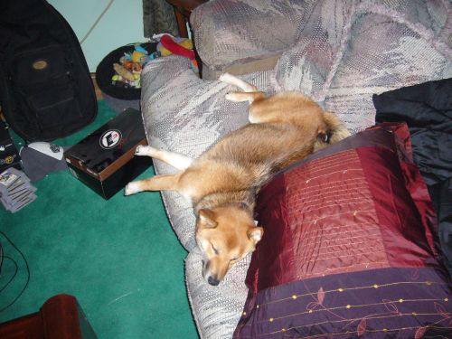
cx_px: 226
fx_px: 457
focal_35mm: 35
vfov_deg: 40.7
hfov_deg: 52.6
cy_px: 170
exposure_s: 1/30
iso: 200
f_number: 2.8
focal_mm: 5.8
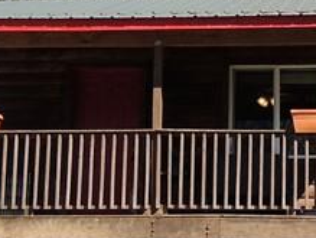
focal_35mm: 140
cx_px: 235
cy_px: -10
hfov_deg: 14.0
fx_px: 1280
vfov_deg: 10.5
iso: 100
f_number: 3.1
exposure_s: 1/640
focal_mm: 5.3
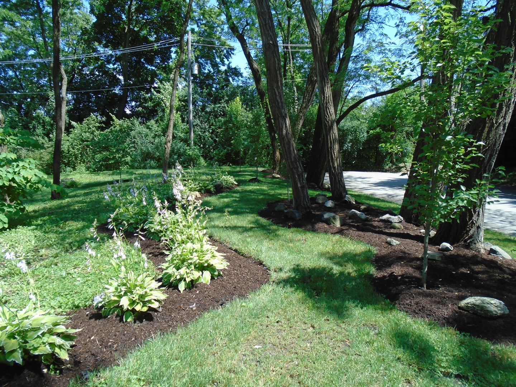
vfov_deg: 53.1
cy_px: 194
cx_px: 258
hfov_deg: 67.3
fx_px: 388
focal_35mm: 26
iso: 100
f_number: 3.2
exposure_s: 1/400
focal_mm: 4.6
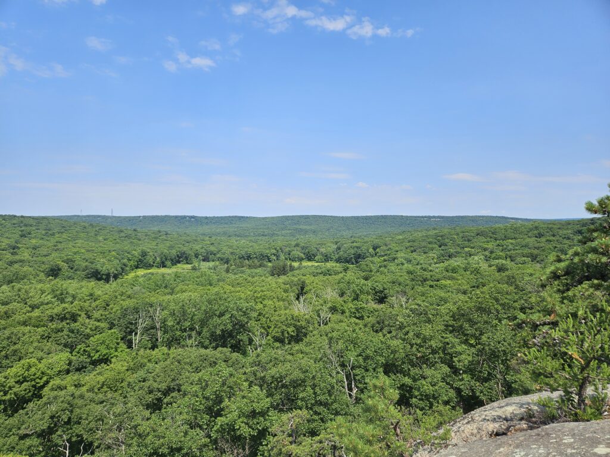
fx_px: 405
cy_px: 228
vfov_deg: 58.9
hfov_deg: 73.9
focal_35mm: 23
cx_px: 305
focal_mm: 5.4
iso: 25
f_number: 1.8
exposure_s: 1/2586
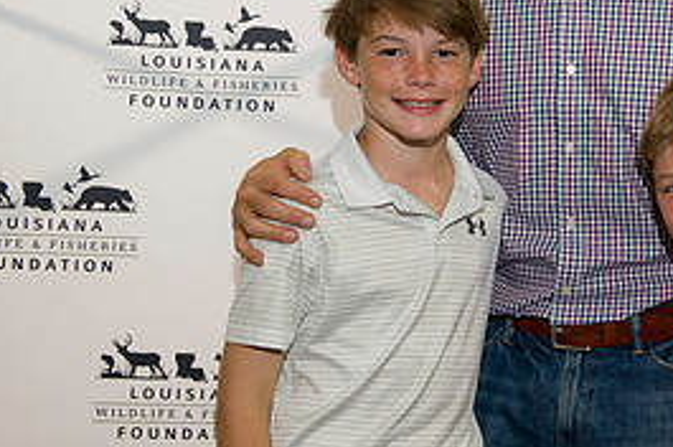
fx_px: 1960
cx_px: 681
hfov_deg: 18.9
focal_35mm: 105
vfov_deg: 13.0
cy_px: 145
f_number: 3.5
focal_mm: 48
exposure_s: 1/125
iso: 800
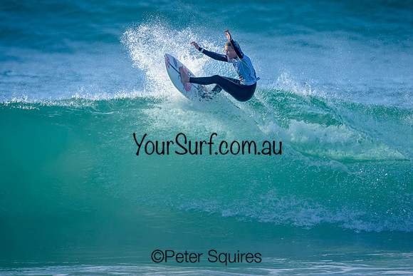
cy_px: 133
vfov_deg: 1.4
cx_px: 221
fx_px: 10960
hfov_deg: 2.2
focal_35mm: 955
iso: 450
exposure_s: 1/2000
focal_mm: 800
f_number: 6.3
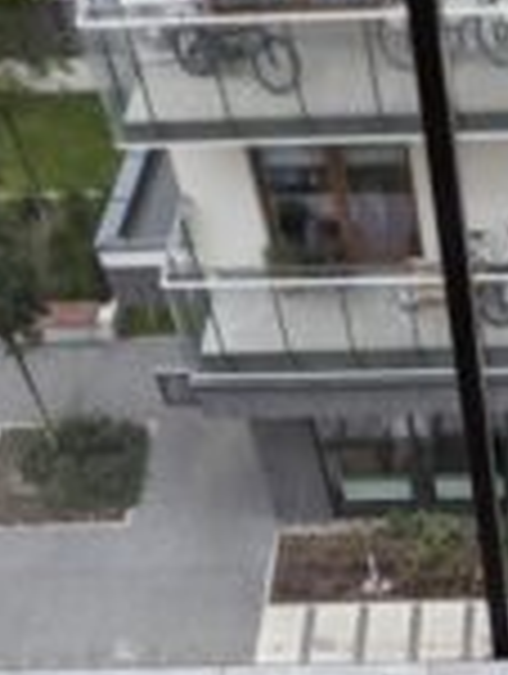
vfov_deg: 23.8
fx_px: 1405
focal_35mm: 72
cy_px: 873
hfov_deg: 19.4
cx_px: 605
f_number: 1.85
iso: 2469
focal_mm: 6.81
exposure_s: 1/47.7
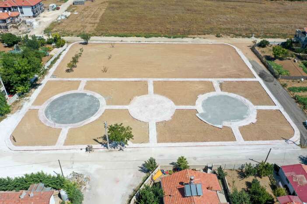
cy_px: 102
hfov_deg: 65.5
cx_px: 154
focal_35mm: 28
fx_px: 239
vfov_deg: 46.4
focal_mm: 10.26
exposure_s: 1/640
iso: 100
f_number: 6.3
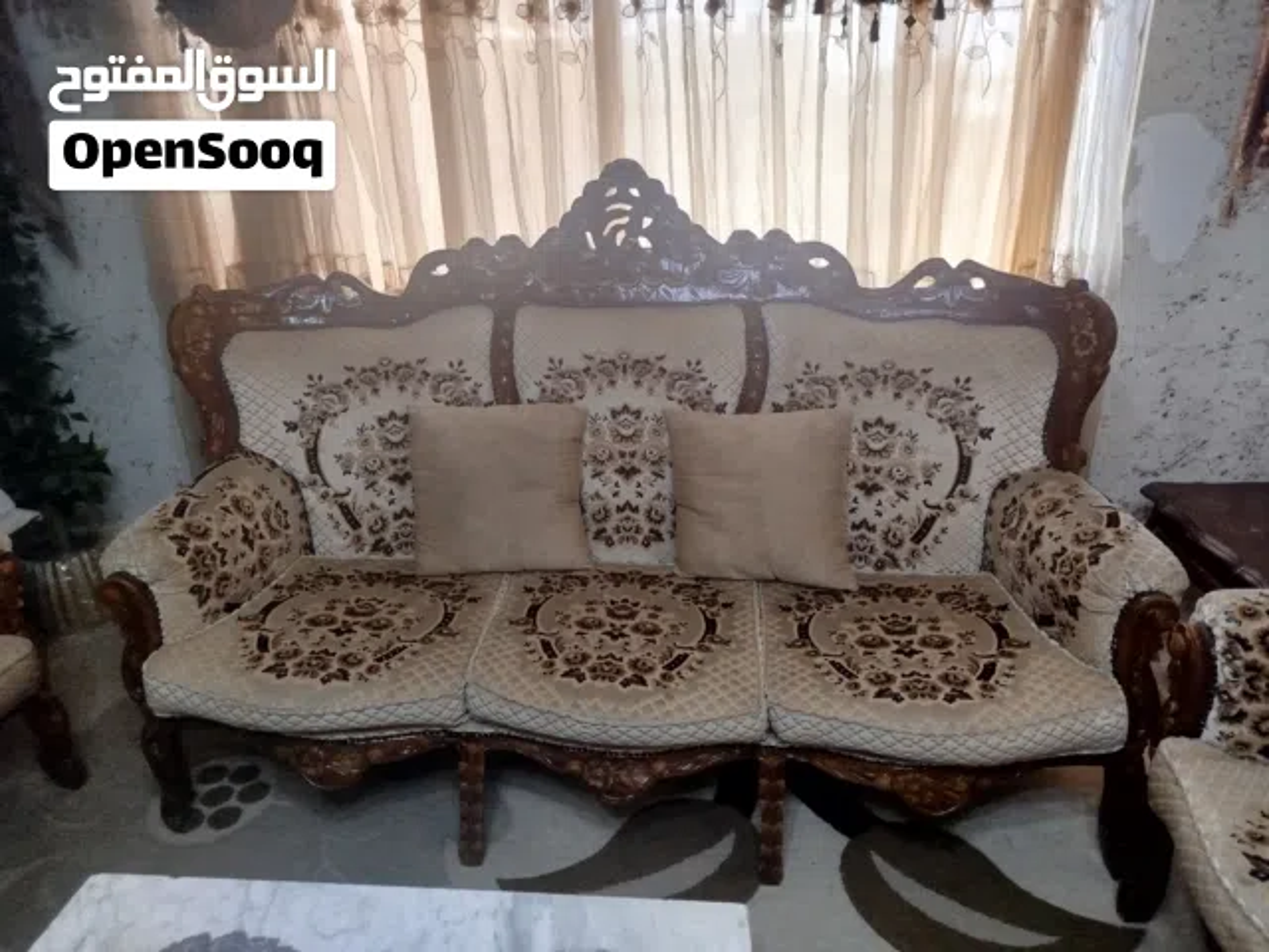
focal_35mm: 24
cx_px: 634
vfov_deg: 56.8
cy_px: 476
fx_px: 880
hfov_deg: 71.6
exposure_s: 1/50
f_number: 1.7
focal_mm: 5.31
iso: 80
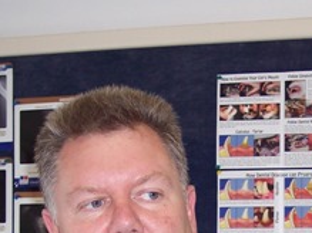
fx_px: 1027
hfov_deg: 17.2
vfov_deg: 12.6
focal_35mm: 114
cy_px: 296
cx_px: 239
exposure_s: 1/60
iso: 100
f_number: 2.8
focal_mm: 8
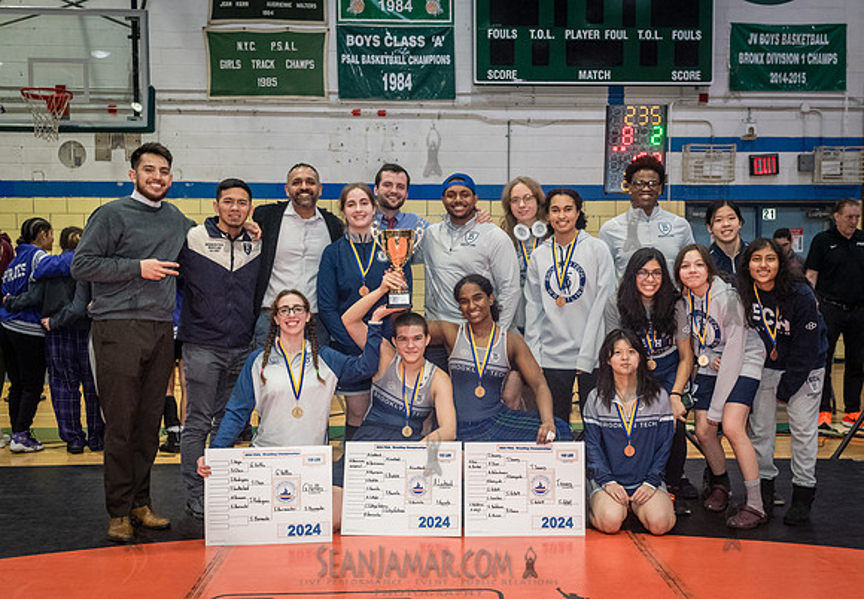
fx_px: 1011
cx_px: 476
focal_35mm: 42
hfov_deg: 46.2
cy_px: 334
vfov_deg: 33.0
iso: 4000
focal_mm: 35
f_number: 5.6
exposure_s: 1/200
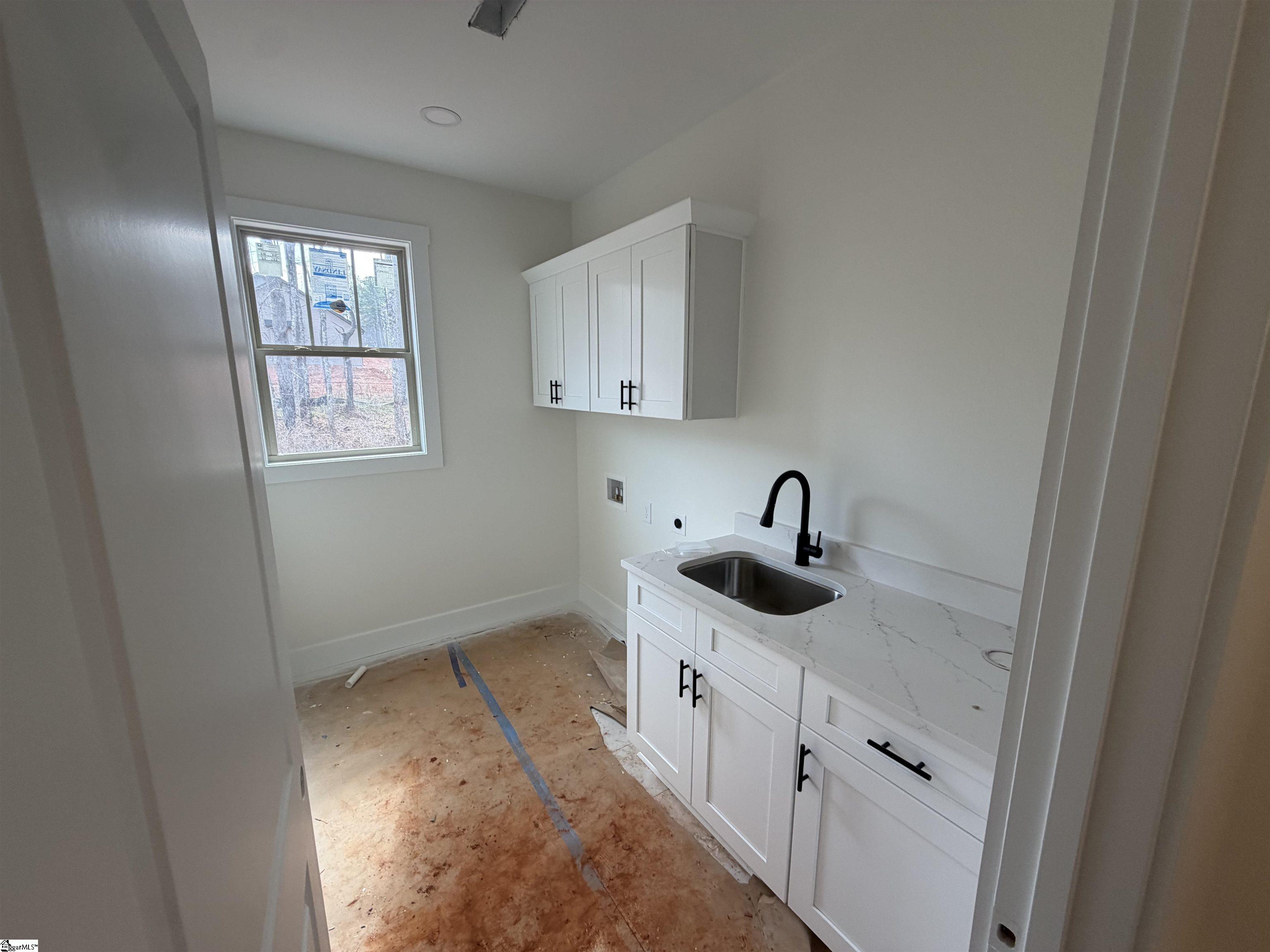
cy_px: 476
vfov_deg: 85.7
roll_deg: +0.3
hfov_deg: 102.1
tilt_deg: -10.3
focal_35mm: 14
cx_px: 635
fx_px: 514
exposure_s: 1/121
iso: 100
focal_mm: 2.22
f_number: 2.2
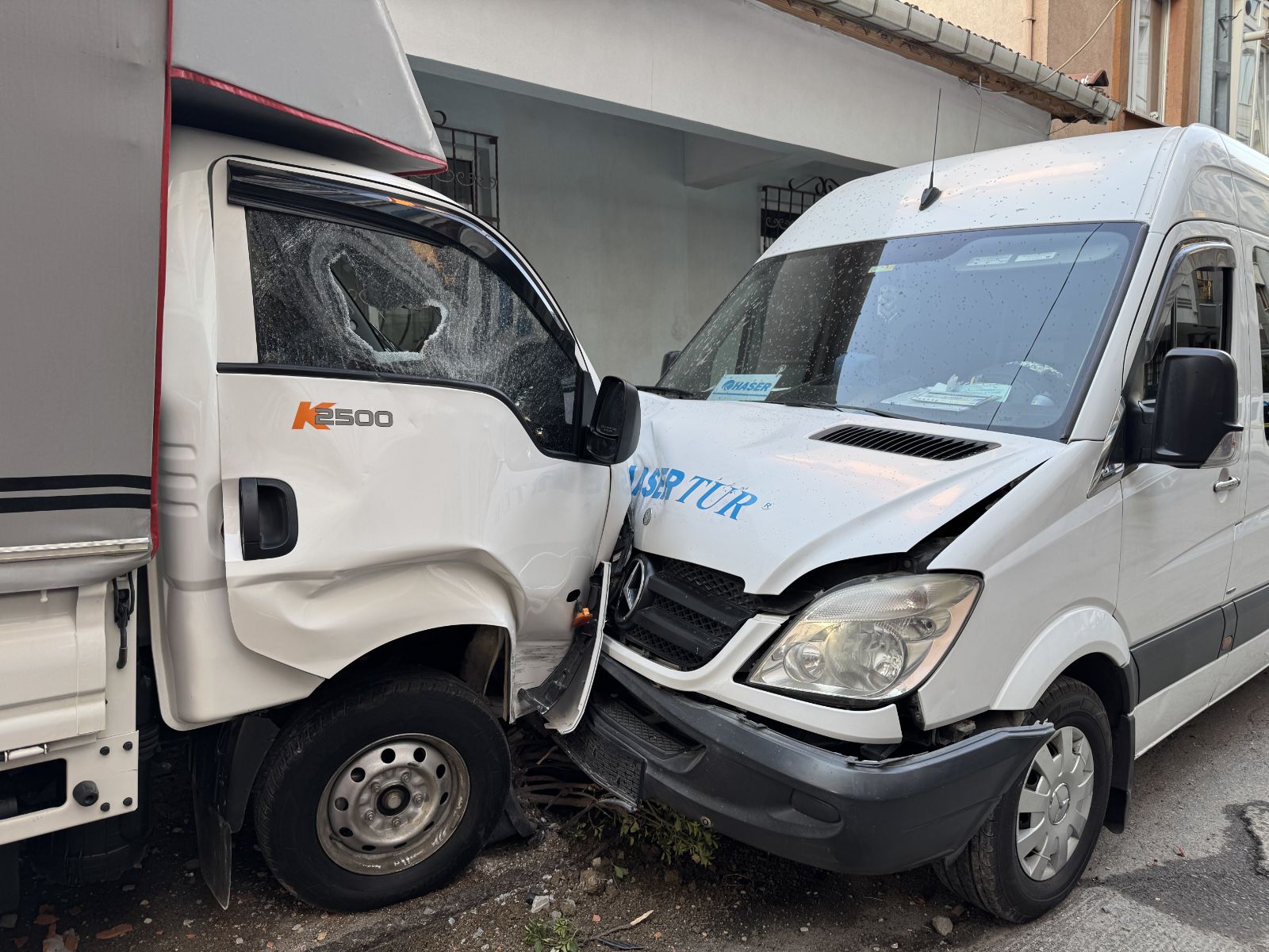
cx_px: 634
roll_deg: +1.0
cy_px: 476
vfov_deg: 56.8
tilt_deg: -7.7
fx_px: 880
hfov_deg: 71.6
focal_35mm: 24
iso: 50
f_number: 1.78
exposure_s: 1/126
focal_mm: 6.76
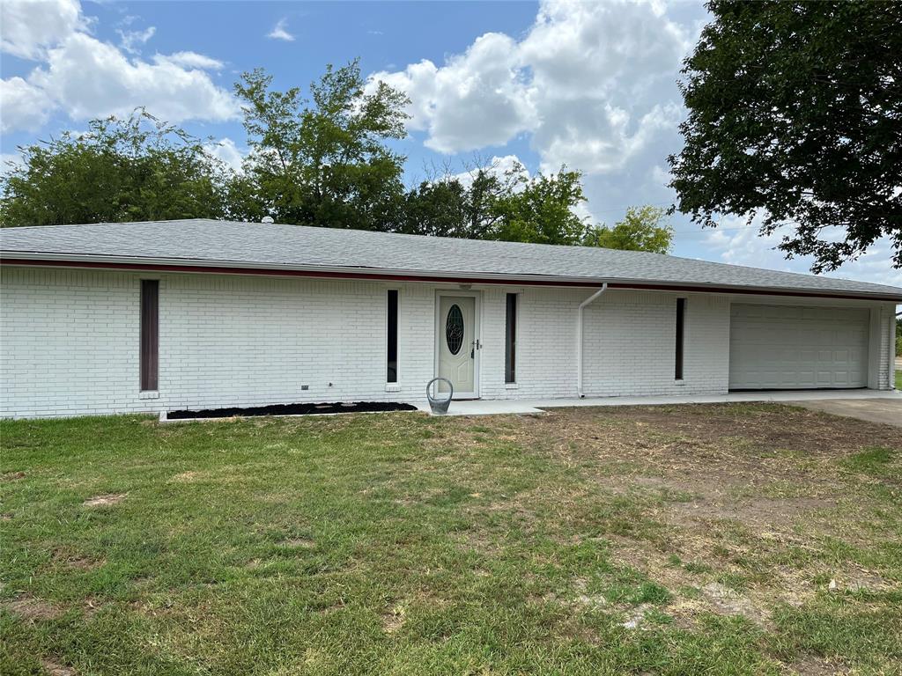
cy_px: 338
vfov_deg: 53.1
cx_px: 451
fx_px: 677
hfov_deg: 67.3
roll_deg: +0.1
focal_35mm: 26
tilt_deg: -0.1
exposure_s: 1/2755
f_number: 1.6
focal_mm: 5.1
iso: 50
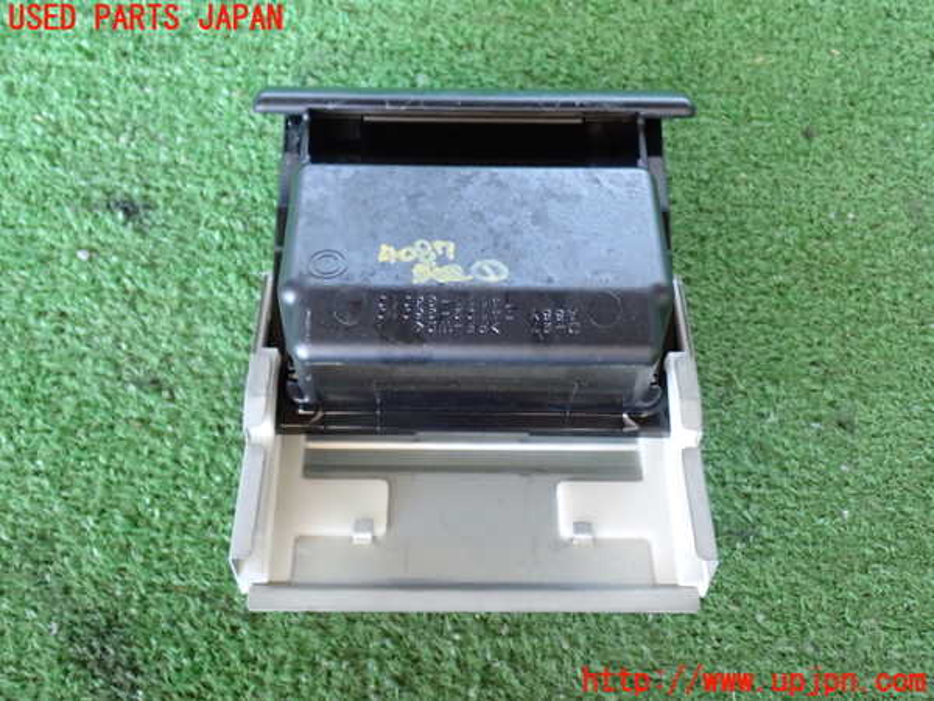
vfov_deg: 35.1
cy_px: 350
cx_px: 467
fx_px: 1106
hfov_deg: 45.8
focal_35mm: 41
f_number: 2.8
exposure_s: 1/40
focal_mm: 7.31
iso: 800
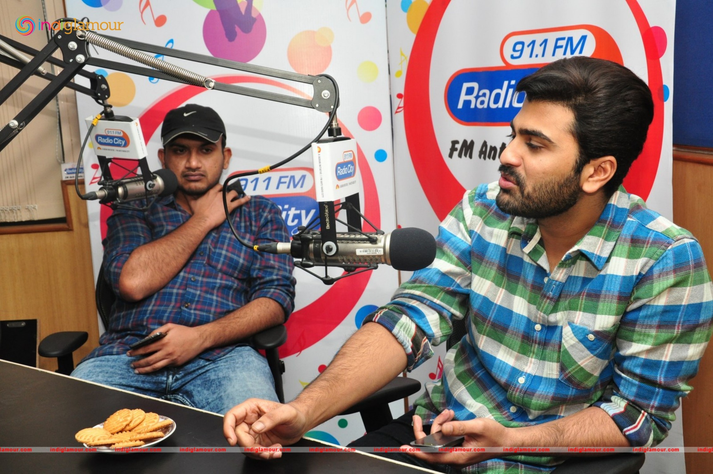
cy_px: 237
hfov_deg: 46.4
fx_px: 831
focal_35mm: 42
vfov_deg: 31.8
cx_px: 356
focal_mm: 28
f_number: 6.3
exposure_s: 1/125
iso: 800
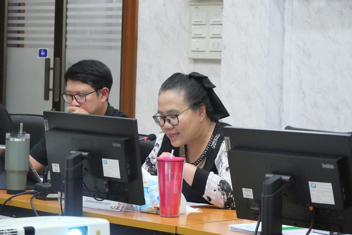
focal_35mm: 124
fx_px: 1213
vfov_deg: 11.1
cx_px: 176
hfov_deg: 16.5
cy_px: 118
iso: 6400
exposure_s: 1/100
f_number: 5.6
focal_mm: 60
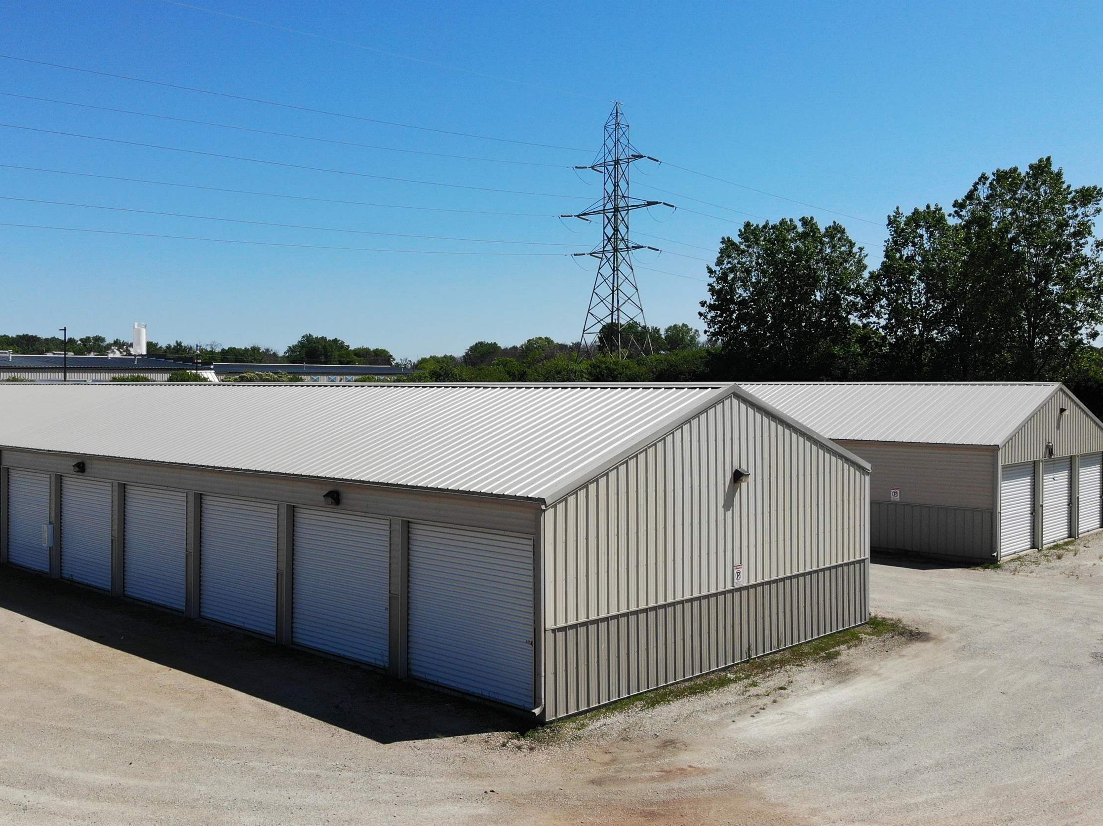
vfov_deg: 42.9
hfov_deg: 55.1
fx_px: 1051
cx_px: 460
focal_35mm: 33
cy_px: 374
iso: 107
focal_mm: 4.5
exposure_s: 1/1529
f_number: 2.8
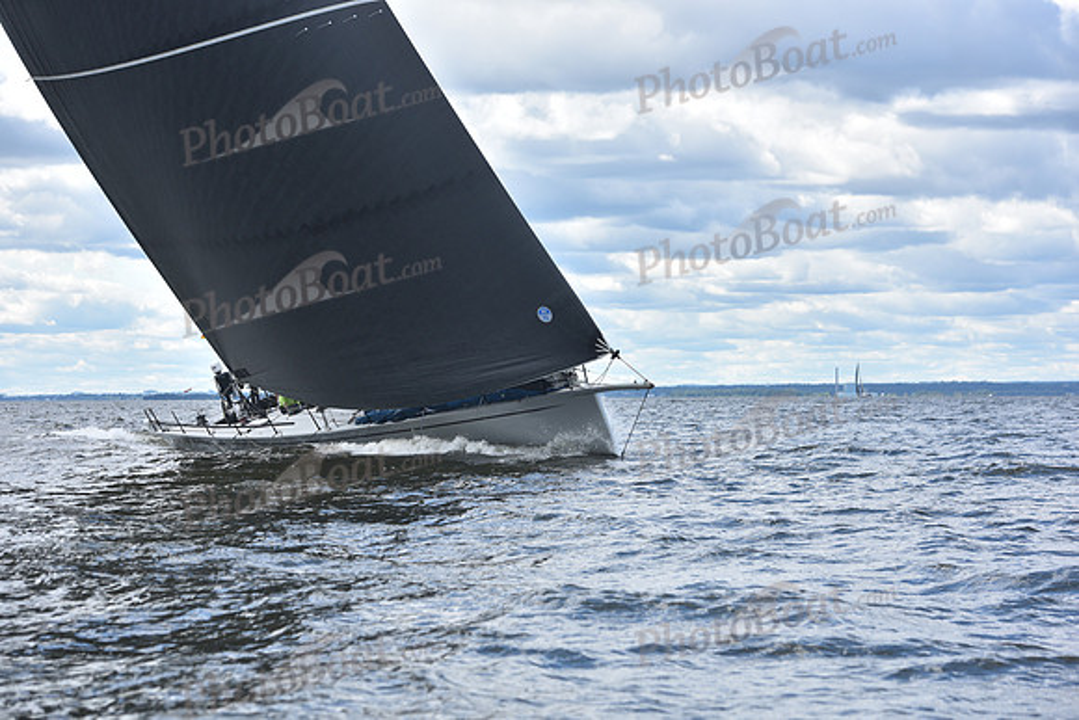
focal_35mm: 102
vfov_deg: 13.4
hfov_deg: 20.0
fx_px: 3058
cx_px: 540
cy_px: 360
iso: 250
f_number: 5.6
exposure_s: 1/1000
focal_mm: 102
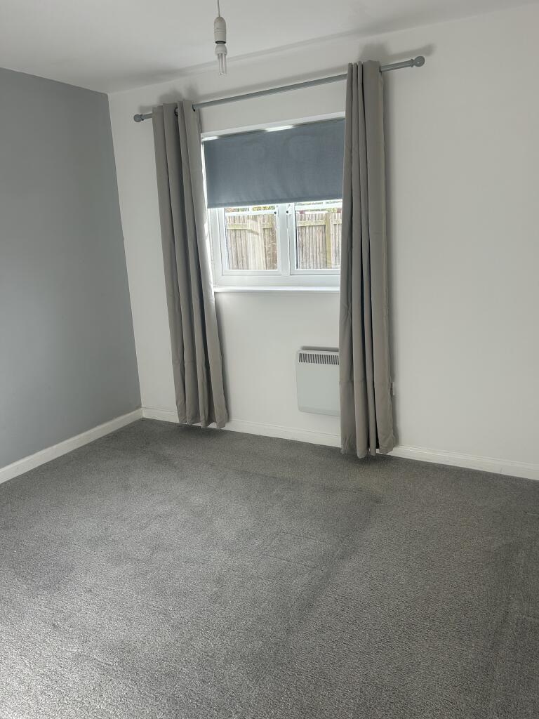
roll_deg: +1.6
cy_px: 360
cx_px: 270
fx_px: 540
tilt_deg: -13.8
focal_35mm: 26
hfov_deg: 53.1
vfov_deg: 67.3
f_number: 1.5
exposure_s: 1/414
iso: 50
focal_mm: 5.7
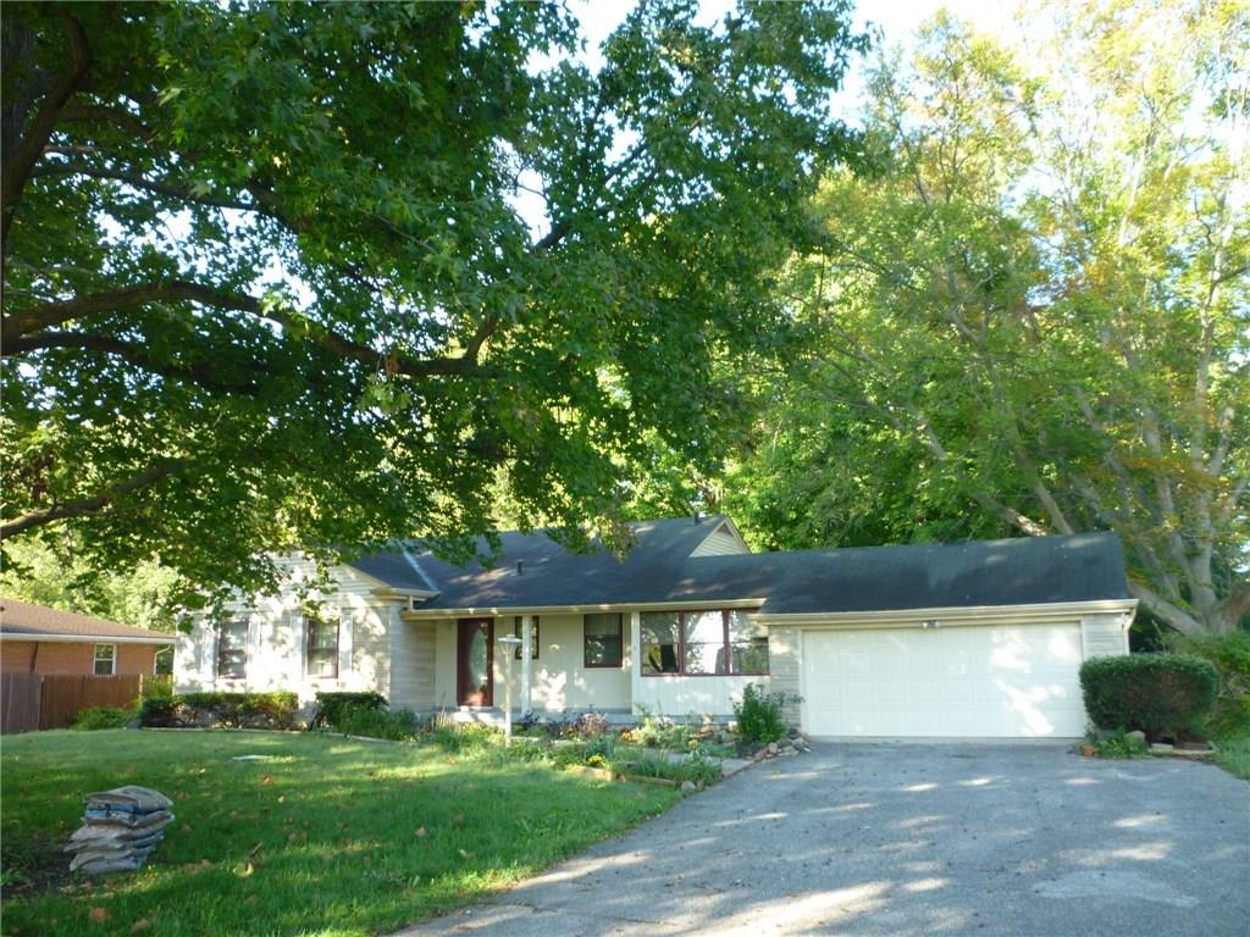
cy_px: 468
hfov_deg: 61.7
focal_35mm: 29
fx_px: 1047
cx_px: 625
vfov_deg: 48.2
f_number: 3.3
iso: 100
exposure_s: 1/60
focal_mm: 5.2
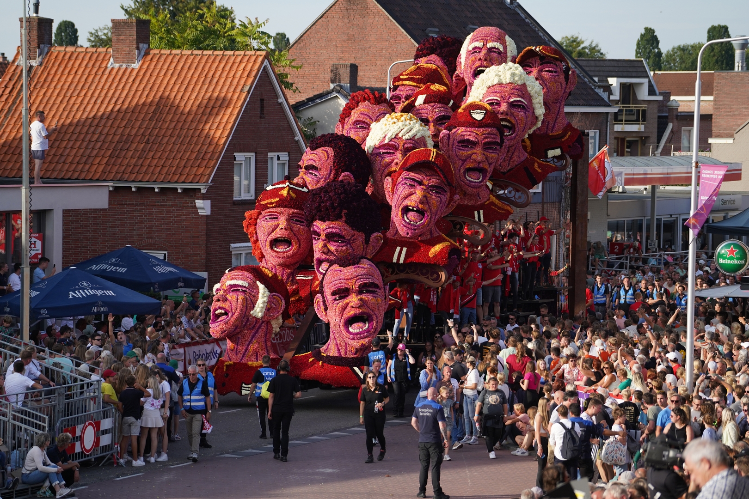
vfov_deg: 8.7
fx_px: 3287
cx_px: 374
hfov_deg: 13.0
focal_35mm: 158
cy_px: 250
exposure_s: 1/2000
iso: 500
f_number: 4
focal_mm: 158
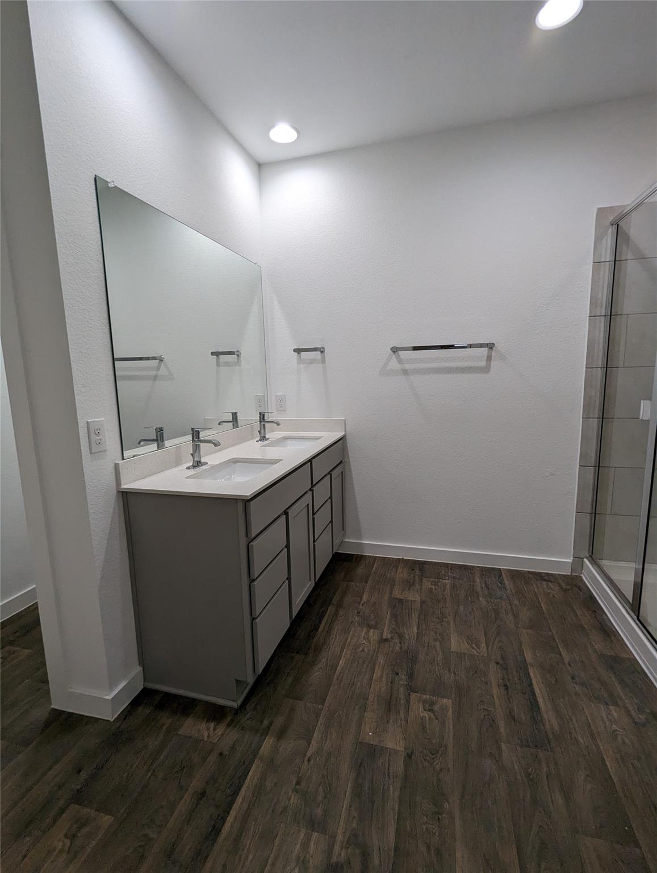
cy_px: 436
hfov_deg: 78.3
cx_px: 328
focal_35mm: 16
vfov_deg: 94.4
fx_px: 404
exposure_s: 1/120
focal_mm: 2.35
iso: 195
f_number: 2.2
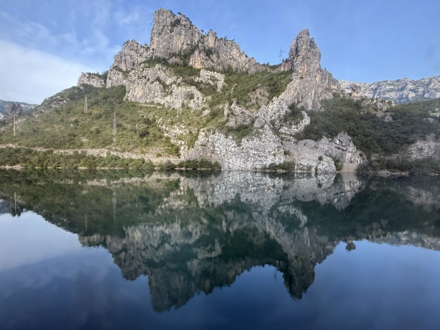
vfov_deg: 78.1
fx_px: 203
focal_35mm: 16
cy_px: 165
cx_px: 203
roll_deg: -1.0
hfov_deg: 94.3
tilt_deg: -0.9
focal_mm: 2.22
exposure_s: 1/99
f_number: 2.2
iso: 64
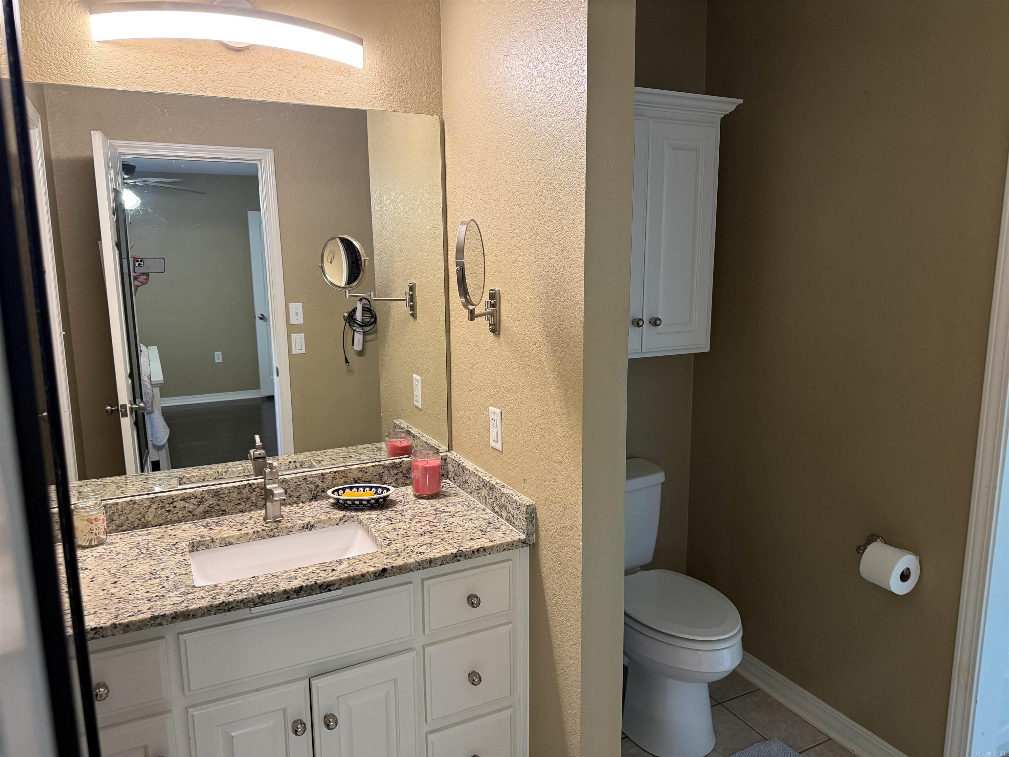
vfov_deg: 56.8
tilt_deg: -9.7
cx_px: 504
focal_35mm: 24
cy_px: 378
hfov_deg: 71.6
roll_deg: +0.7
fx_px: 700
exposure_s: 1/60
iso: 320
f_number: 1.78
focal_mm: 6.76
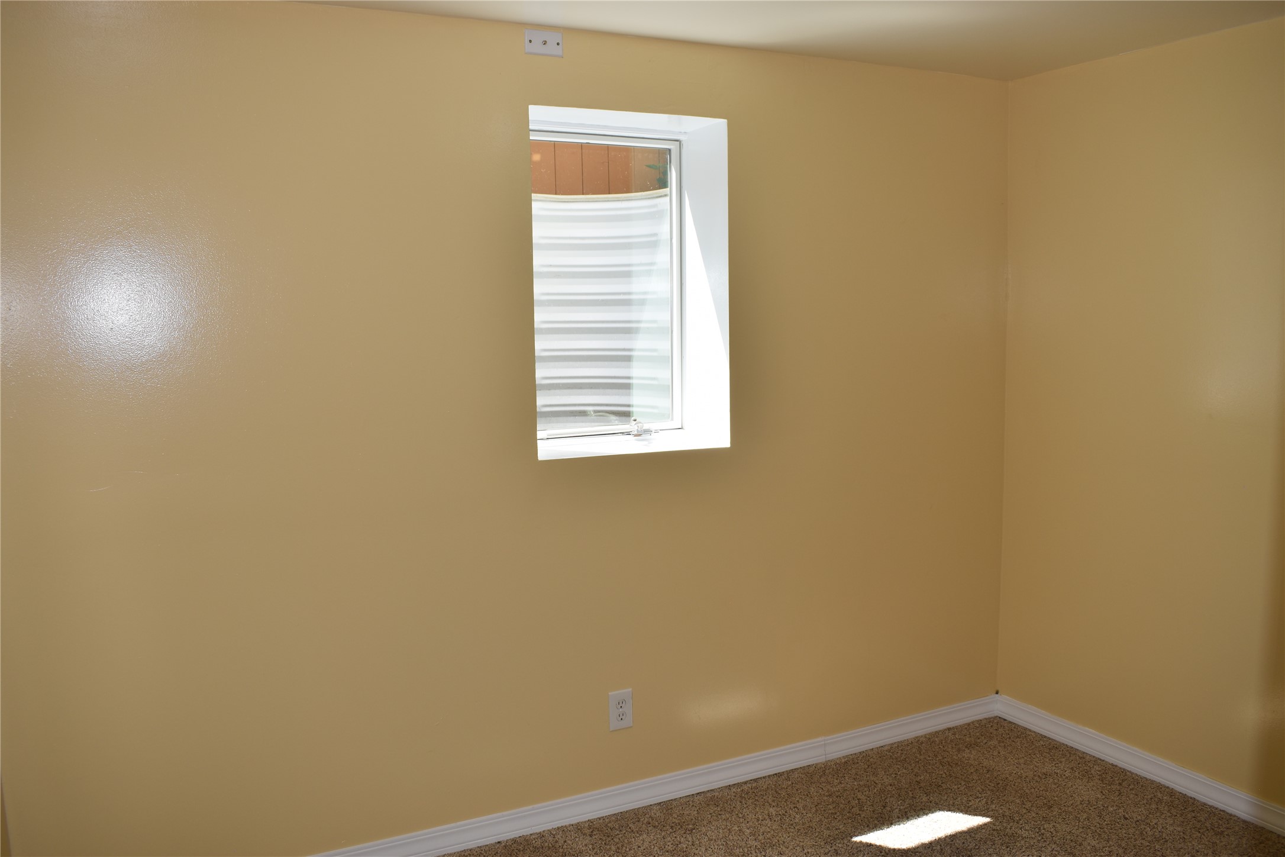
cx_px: 642
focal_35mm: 27
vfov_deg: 47.9
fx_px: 964
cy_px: 428
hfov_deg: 67.4
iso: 125
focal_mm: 18
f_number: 5.6
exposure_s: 1/125
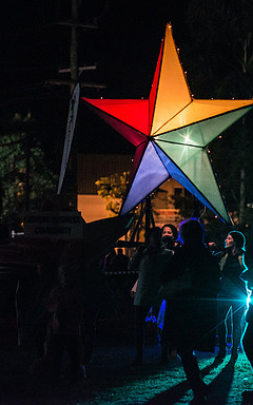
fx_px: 2295
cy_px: 203
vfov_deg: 10.1
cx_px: 169
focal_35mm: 208
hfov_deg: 6.3
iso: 1100
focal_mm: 135
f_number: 2.8
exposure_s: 1/125
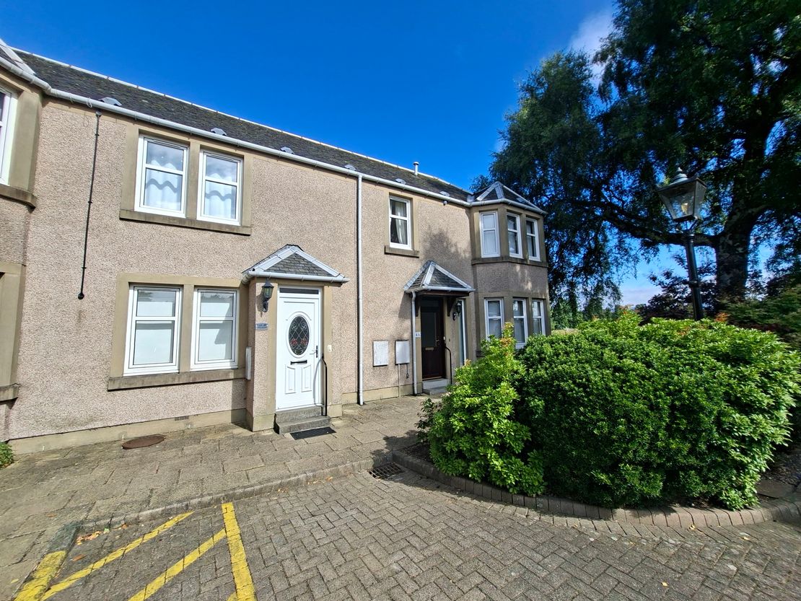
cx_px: 400
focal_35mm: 13
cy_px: 300
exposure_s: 1/1002
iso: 40
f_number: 2.2
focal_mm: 1.74
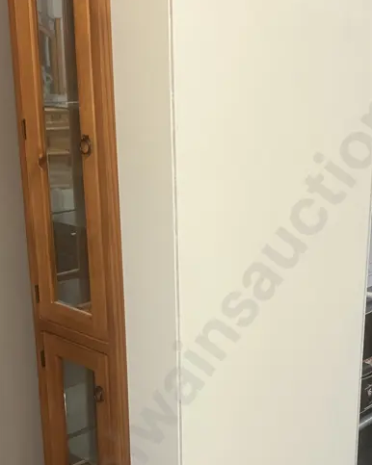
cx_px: 231
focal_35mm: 58
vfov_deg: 32.2
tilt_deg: -18.9
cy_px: 319
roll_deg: -2.0
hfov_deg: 26.1
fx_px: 799
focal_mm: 3.99
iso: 125
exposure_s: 1/50
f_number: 1.8
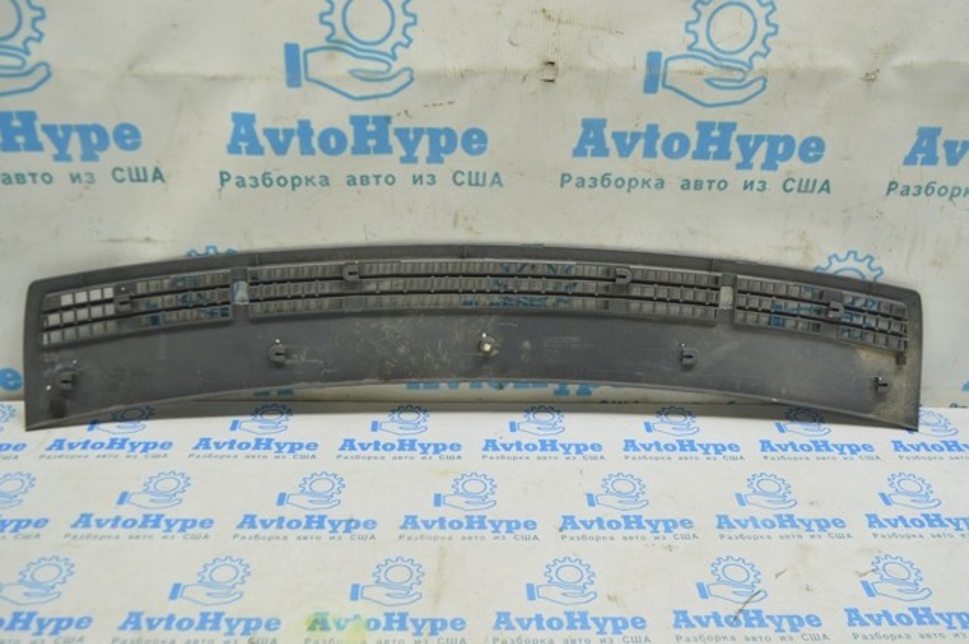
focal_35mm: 34
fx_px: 927
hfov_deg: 55.2
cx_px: 484
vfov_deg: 38.3
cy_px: 322
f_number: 5.6
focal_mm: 23
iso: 400
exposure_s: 1/20
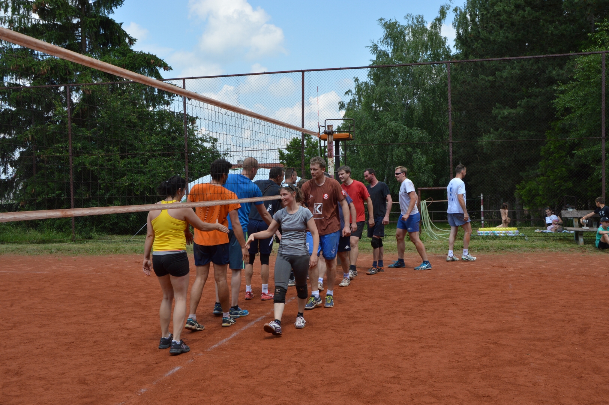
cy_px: 202
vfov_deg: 34.2
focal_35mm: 39
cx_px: 304
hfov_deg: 49.6
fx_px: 659
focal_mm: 26
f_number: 10
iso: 400
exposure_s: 1/400
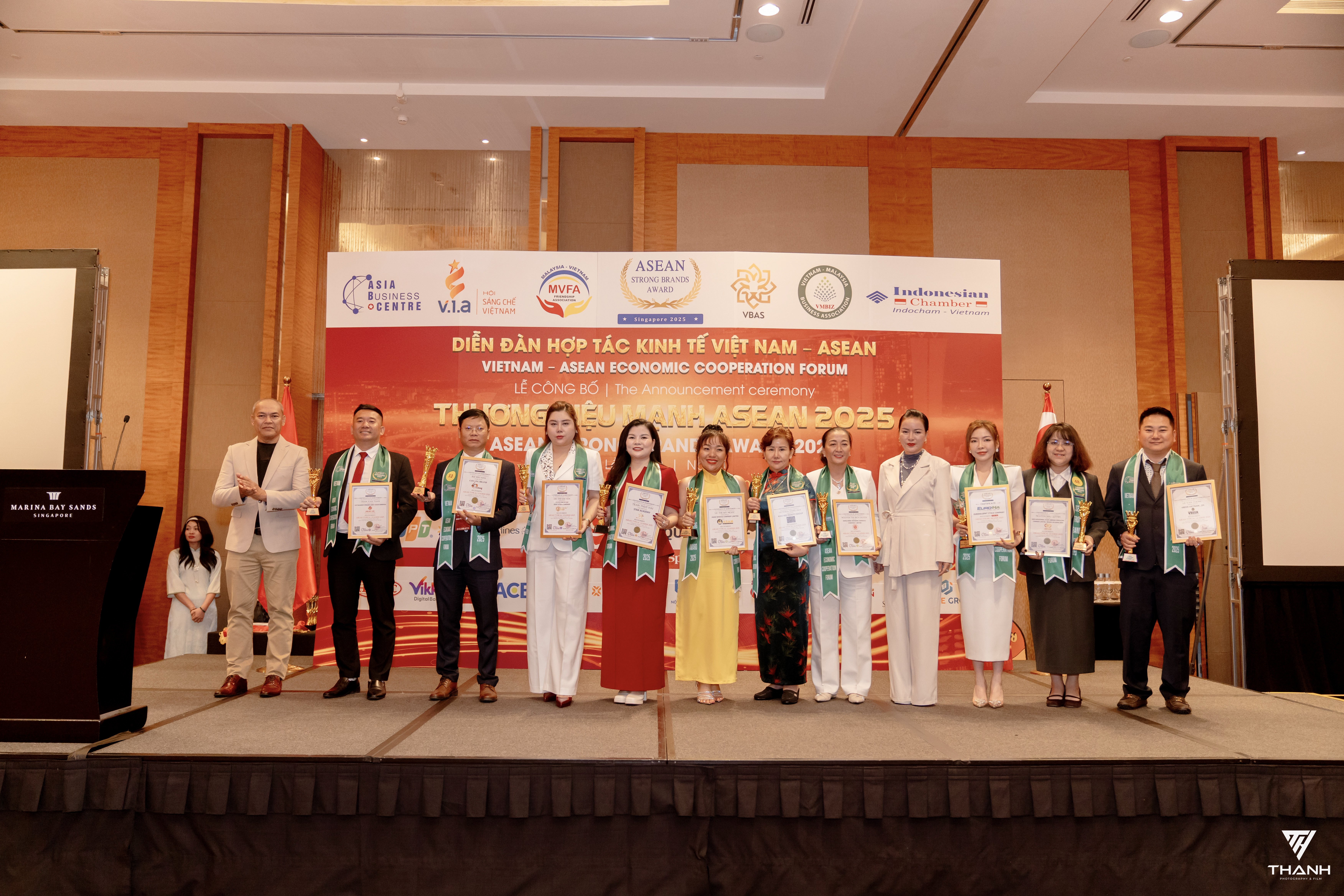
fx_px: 1045
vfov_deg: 46.4
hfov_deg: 65.5
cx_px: 672
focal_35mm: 28
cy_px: 448
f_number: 2.8
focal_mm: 28
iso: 2500
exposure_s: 1/125
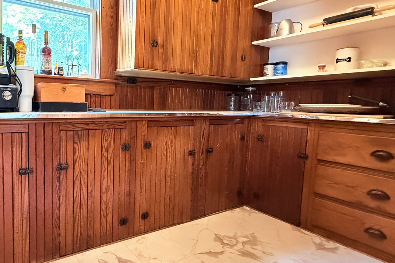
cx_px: 120
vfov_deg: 55.0
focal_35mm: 23
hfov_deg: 72.9
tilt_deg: -3.6
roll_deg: -2.2
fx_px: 252
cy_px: 123
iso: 1000
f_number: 2.2
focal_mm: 2.22
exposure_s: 1/60
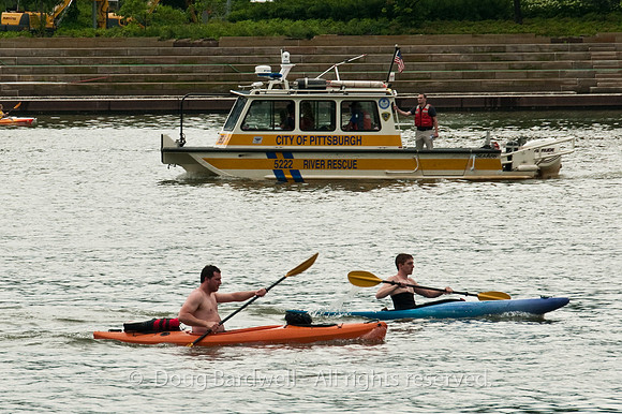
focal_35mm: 168
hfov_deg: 12.2
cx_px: 311
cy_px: 207
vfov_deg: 8.2
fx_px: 2901
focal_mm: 112
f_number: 9
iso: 200
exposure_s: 1/200
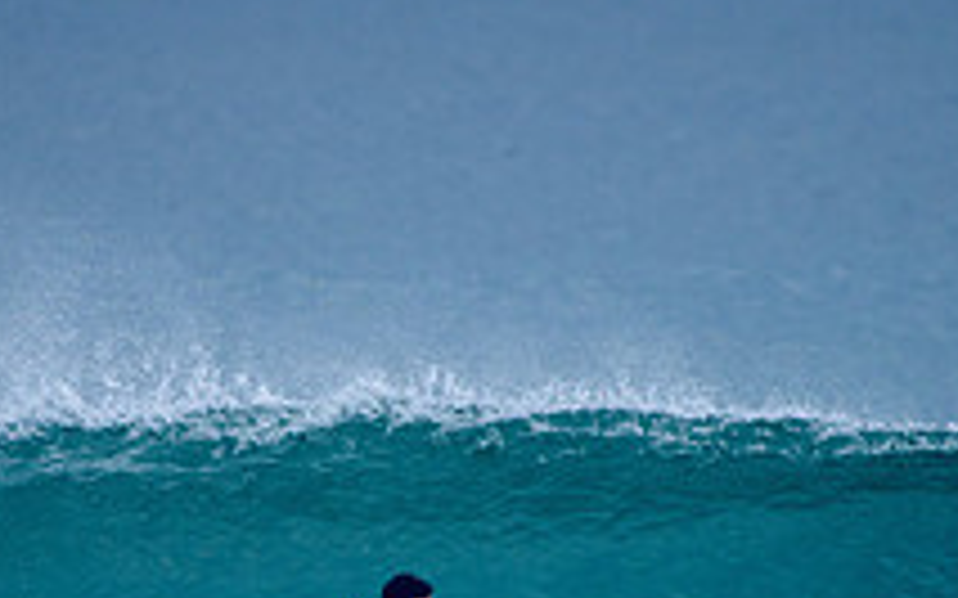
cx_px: 378
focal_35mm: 1390
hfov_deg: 1.5
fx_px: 36281
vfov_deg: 0.9
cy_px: 708
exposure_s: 1/2000
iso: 360
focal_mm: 500
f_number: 5.6
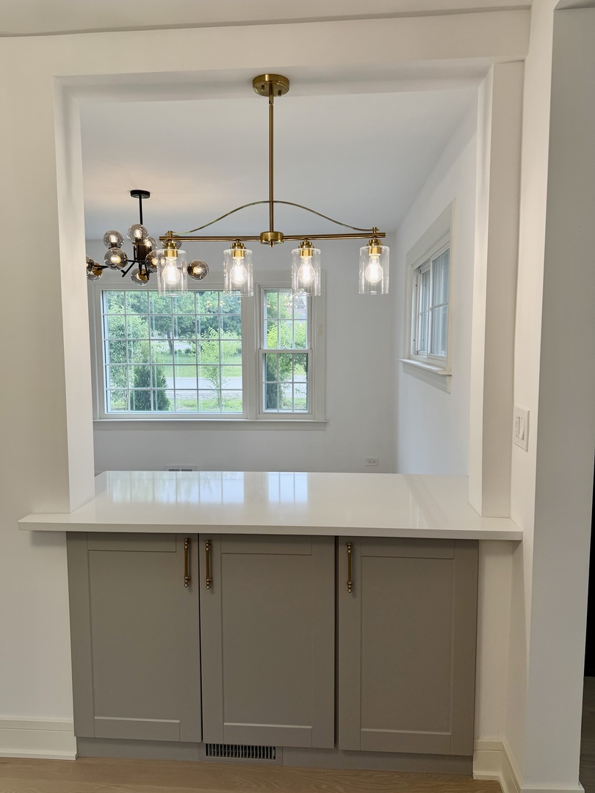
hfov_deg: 56.8
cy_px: 396
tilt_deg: -5.6
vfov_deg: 71.6
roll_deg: +0.9
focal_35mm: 24
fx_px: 550
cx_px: 298
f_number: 1.78
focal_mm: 6.76
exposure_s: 1/419
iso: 100
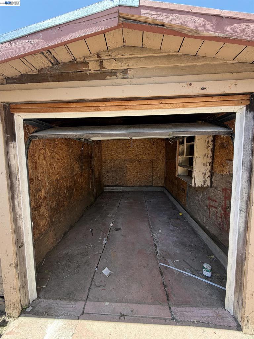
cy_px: 170
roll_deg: -0.2
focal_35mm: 14
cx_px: 127
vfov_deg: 102.1
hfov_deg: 85.7
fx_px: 137
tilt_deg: -5.1
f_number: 2.2
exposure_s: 1/121
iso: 50
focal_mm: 2.22
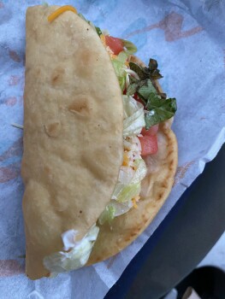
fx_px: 225
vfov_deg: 67.3
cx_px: 112
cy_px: 150
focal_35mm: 26
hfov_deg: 53.1
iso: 400
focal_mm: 4.25
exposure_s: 1/60
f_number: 1.8
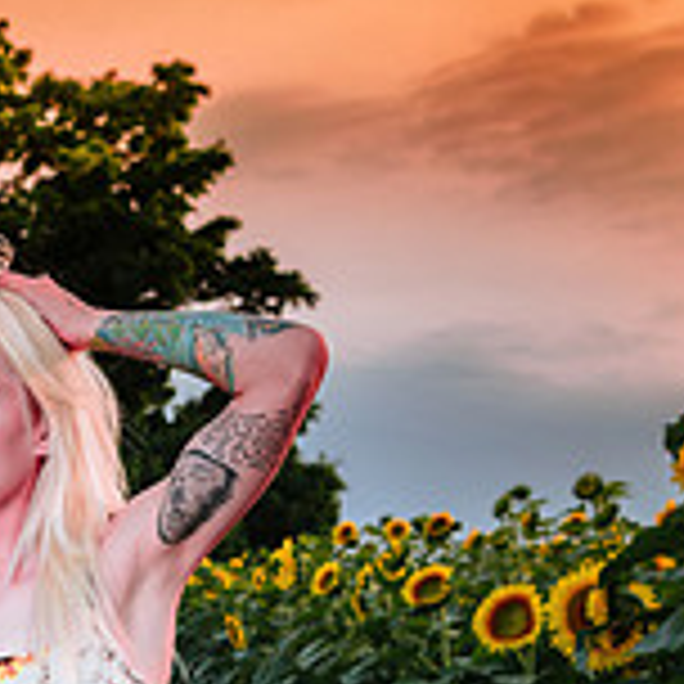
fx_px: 1744
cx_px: -36
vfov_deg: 21.3
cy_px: 709
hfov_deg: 21.3
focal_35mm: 78
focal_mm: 24
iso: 64
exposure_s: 1/125
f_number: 4
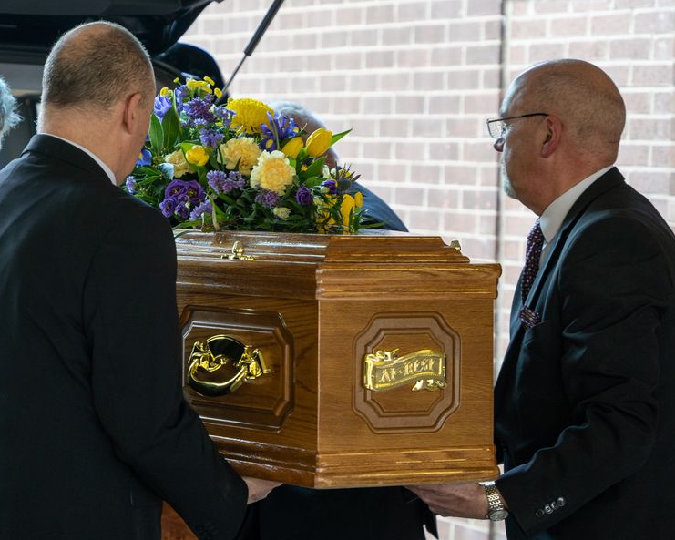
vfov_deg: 11.7
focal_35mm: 132
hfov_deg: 14.6
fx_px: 2637
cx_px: 271
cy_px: 242
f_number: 3.2
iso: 200
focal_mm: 70
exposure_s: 1/100
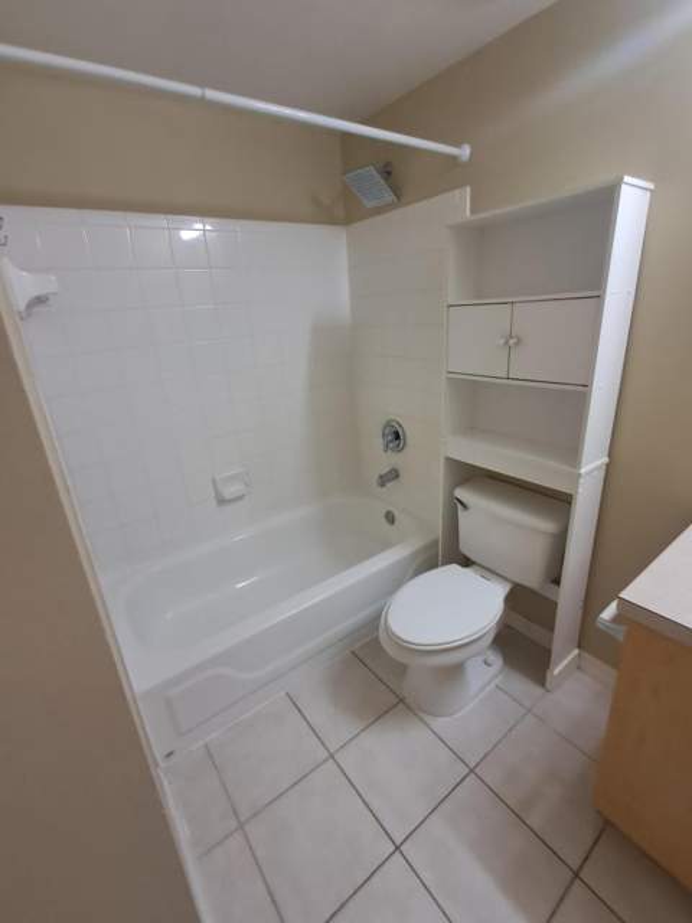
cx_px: 346
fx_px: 426
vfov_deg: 94.5
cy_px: 462
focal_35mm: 16
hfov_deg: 78.1
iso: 125
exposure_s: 1/40
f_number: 2.2
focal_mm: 1.64
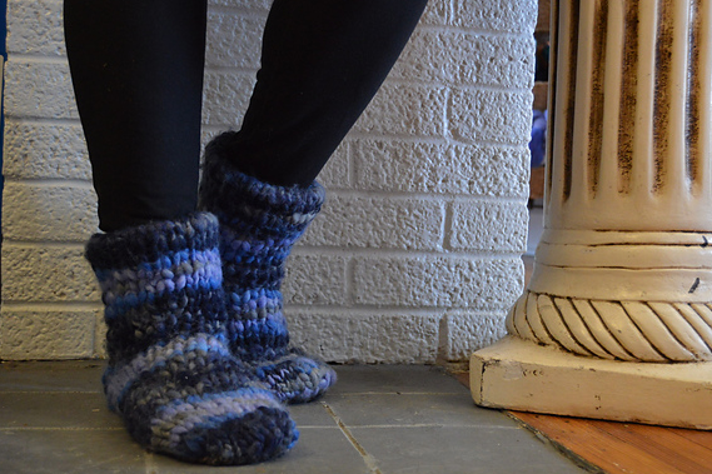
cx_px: 393
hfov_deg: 36.8
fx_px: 1068
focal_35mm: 54
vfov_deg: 25.0
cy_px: 228
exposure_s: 1/60
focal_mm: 32
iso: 1600
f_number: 4.5
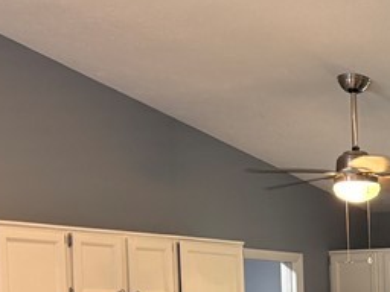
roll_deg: +1.4
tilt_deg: -3.4
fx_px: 1172
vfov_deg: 13.6
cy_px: 408
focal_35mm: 104
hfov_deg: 17.8
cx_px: 492
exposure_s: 1/60
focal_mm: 5.96
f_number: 1.6
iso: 125
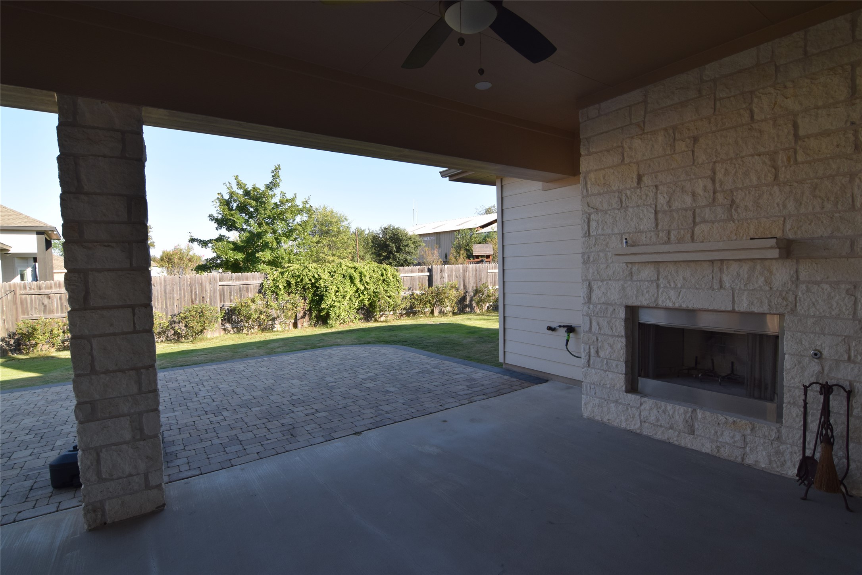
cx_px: 431
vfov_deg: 72.1
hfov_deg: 95.0
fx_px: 395
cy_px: 288
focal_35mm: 16
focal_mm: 11
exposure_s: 1/250
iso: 280
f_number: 8
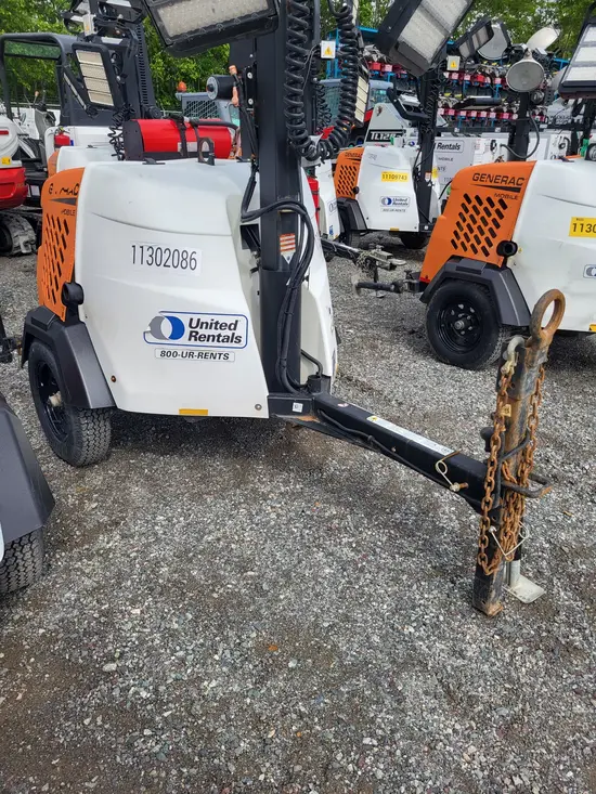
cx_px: 298
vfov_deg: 67.3
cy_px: 397
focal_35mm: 26
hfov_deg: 53.1
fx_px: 597
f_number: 1.8
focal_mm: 5.4
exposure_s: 1/2049
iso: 40
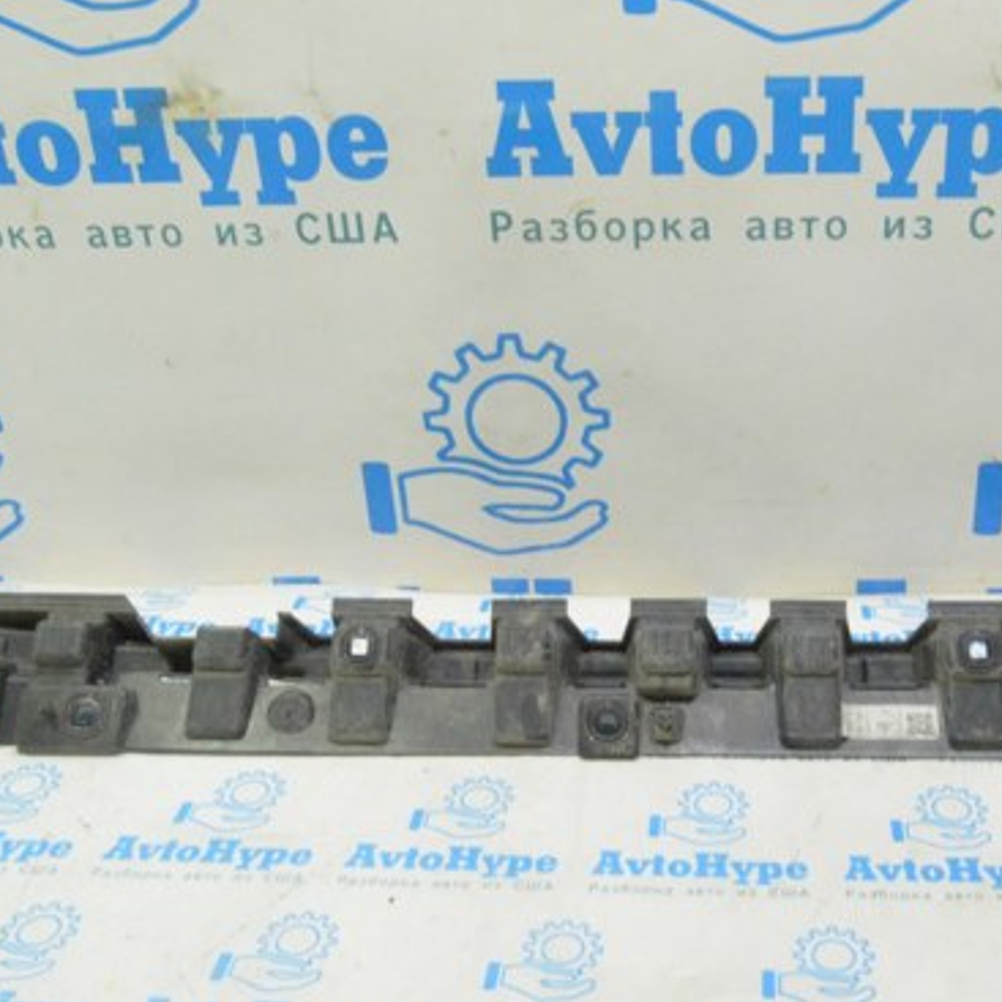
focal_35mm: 40
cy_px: 446
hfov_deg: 41.3
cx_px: 672
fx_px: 1310
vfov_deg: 41.8
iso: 6400
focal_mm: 18
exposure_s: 1/20
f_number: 20
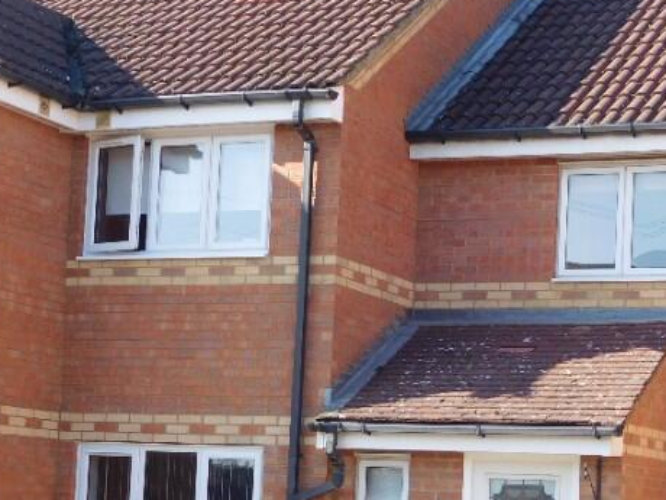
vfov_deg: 16.4
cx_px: 488
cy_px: 442
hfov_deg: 21.8
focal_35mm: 89
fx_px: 1712
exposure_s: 1/250
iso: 125
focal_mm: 7.1
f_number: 3.9
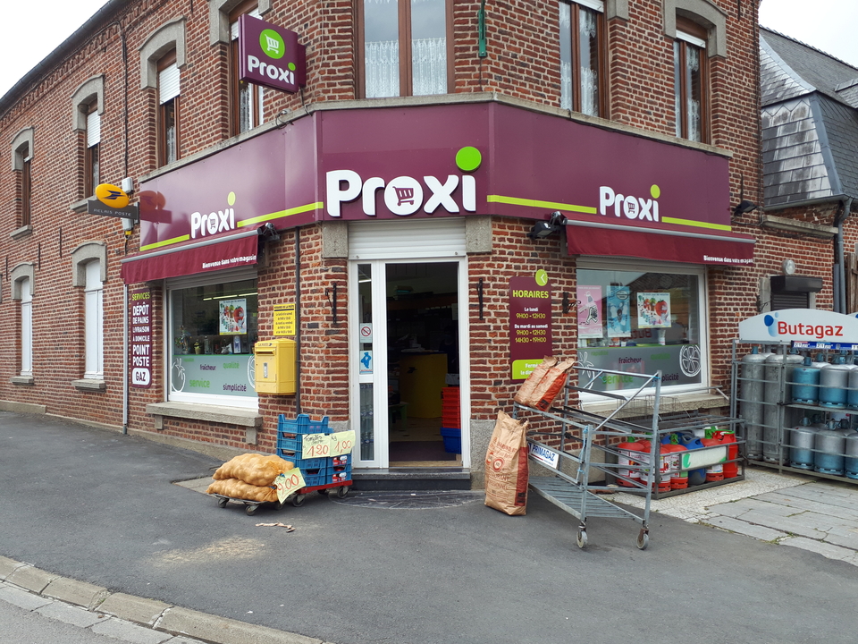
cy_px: 322
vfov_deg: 51.4
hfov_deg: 65.3
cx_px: 429
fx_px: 669
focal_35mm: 27
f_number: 1.9
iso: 40
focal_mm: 3.6
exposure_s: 1/525
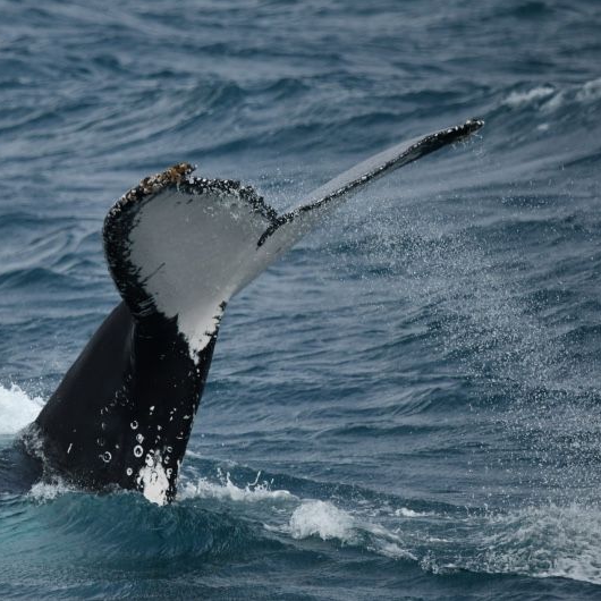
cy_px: 300
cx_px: 212
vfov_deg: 2.7
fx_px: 12591
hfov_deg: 2.7
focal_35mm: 641
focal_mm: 500
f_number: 6.3
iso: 1000
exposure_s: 1/8000
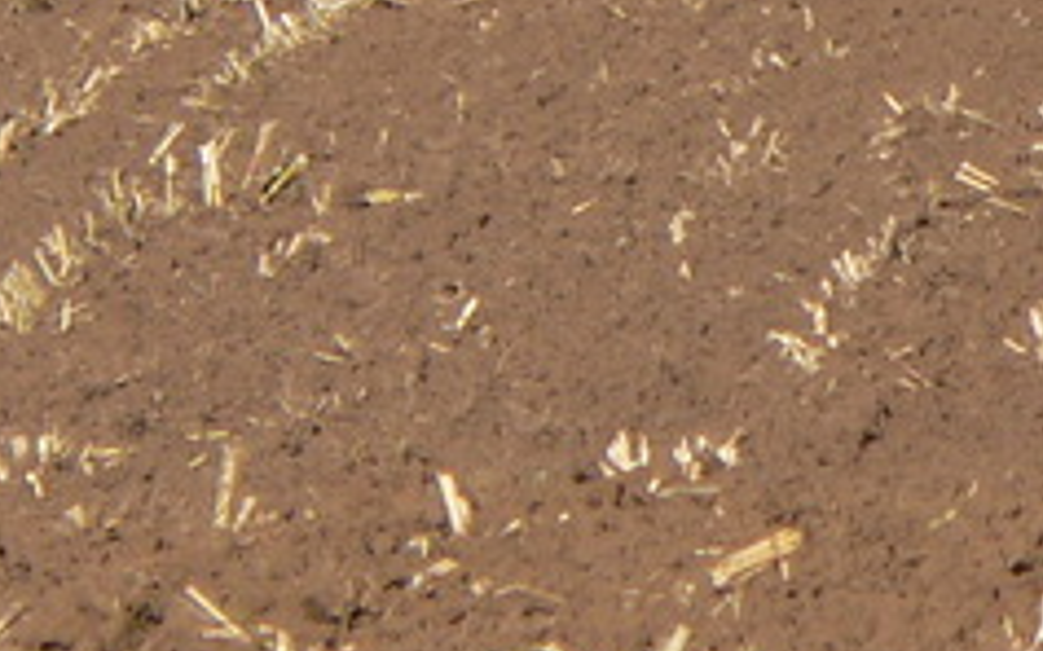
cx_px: 1470
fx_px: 31800
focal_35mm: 1119
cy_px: -44
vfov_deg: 1.2
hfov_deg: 1.9
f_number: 4.6
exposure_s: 1/500
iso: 80
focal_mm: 52.1
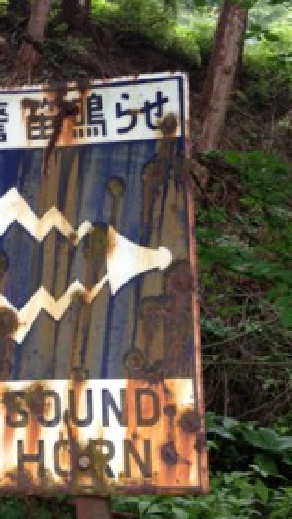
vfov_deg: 34.4
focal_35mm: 61
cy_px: 253
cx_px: 102
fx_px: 840
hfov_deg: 19.7
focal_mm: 4.28
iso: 80
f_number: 2.4
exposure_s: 1/20
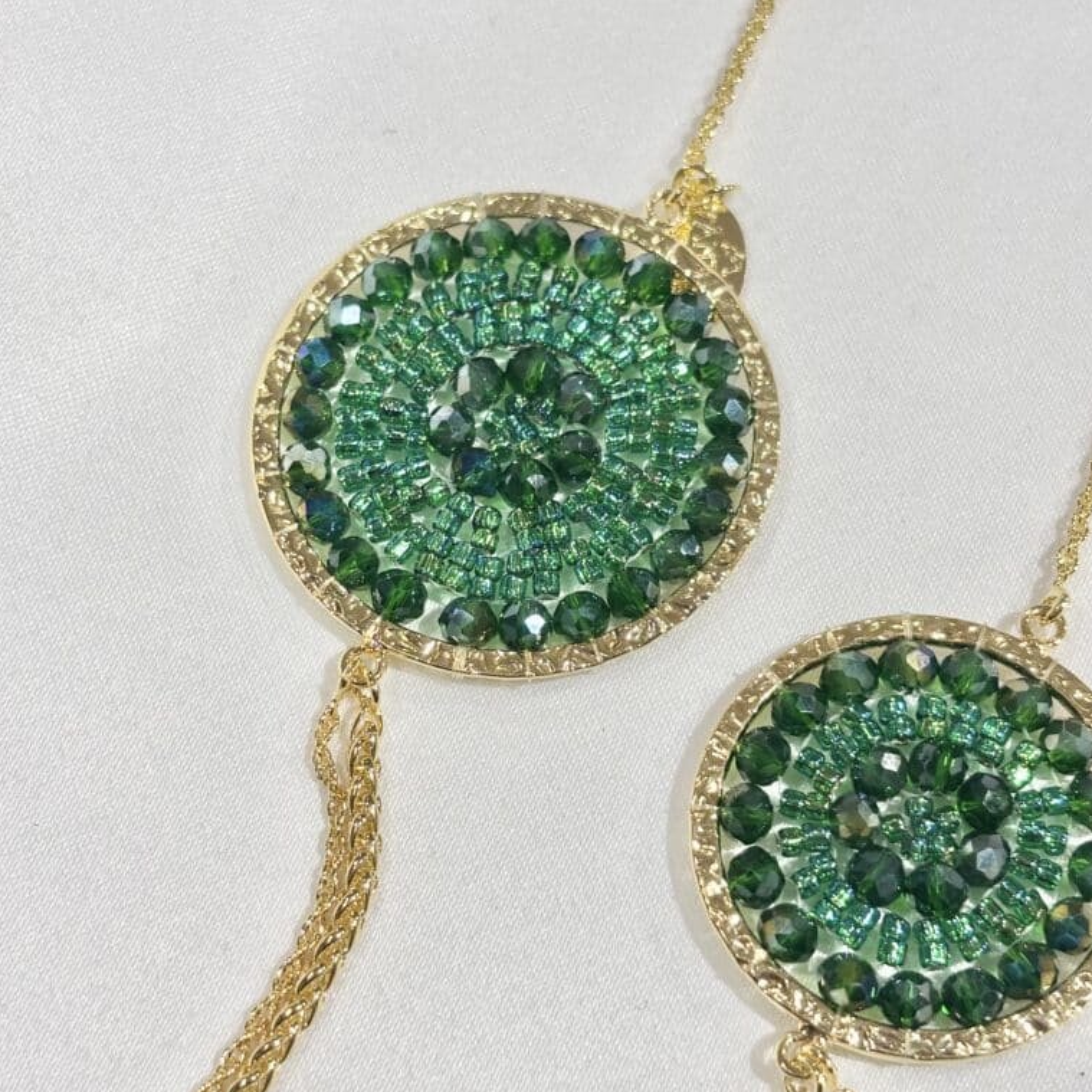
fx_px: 2213
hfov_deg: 27.7
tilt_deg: -54.6
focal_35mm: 62
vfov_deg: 27.7
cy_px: 574
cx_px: 544
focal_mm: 5.96
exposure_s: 1/195
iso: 32
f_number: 1.6
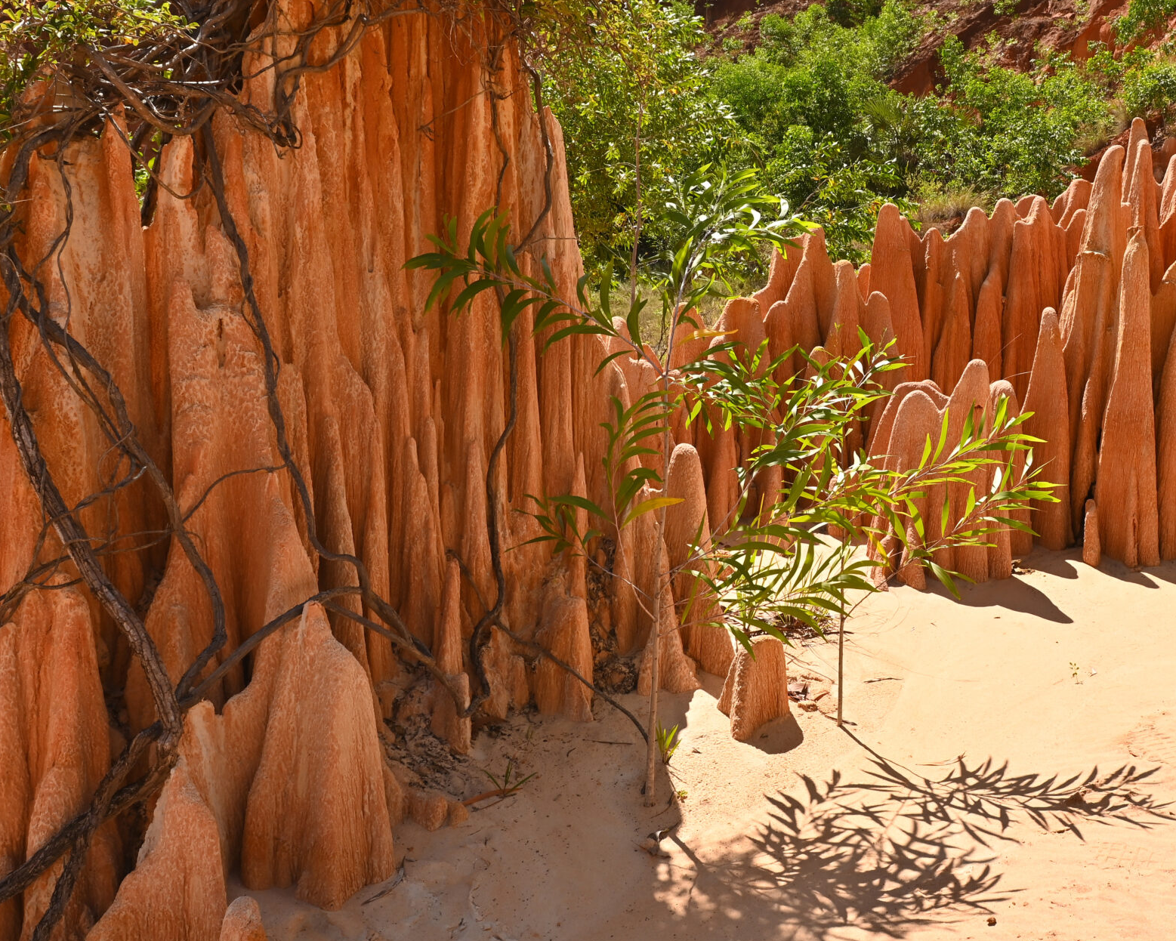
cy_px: 416
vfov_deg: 40.1
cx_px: 844
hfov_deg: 47.7
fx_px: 1288
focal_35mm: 37
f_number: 10
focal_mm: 24
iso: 200
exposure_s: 1/250
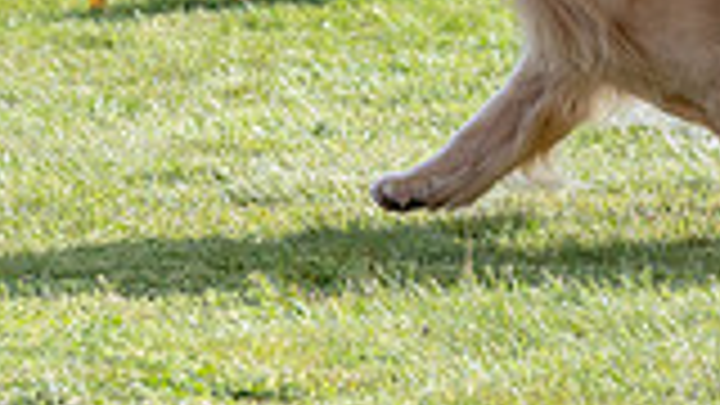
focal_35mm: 589
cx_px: 464
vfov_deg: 2.1
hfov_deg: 3.7
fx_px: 11245
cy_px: -259
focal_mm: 155
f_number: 5.6
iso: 400
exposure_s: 1/1250
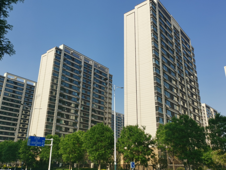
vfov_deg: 45.4
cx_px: 113
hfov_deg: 58.4
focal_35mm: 31
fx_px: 202
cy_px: 85
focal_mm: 5.58
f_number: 1.8
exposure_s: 1/2538
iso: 50
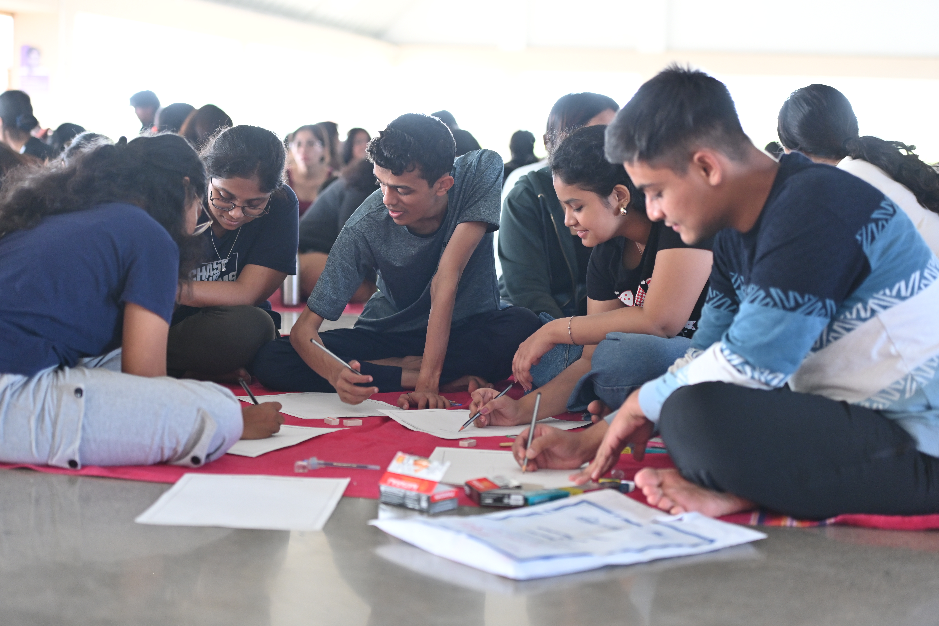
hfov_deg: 28.8
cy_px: 313
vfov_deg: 19.5
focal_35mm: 70
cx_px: 470
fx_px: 1826
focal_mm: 70
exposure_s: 1/125
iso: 1000
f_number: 2.8
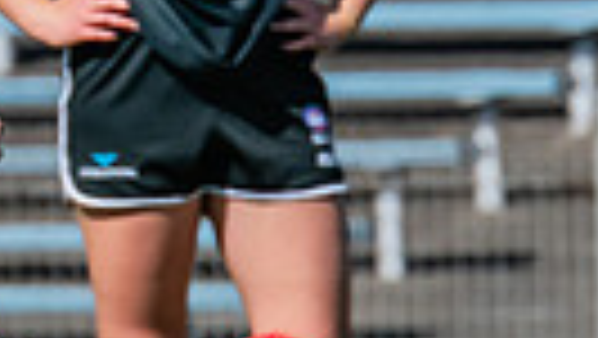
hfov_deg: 0.6
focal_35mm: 3411
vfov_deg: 0.4
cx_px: -264
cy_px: -41
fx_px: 54119
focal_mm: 420
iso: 800
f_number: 11
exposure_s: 1/1600
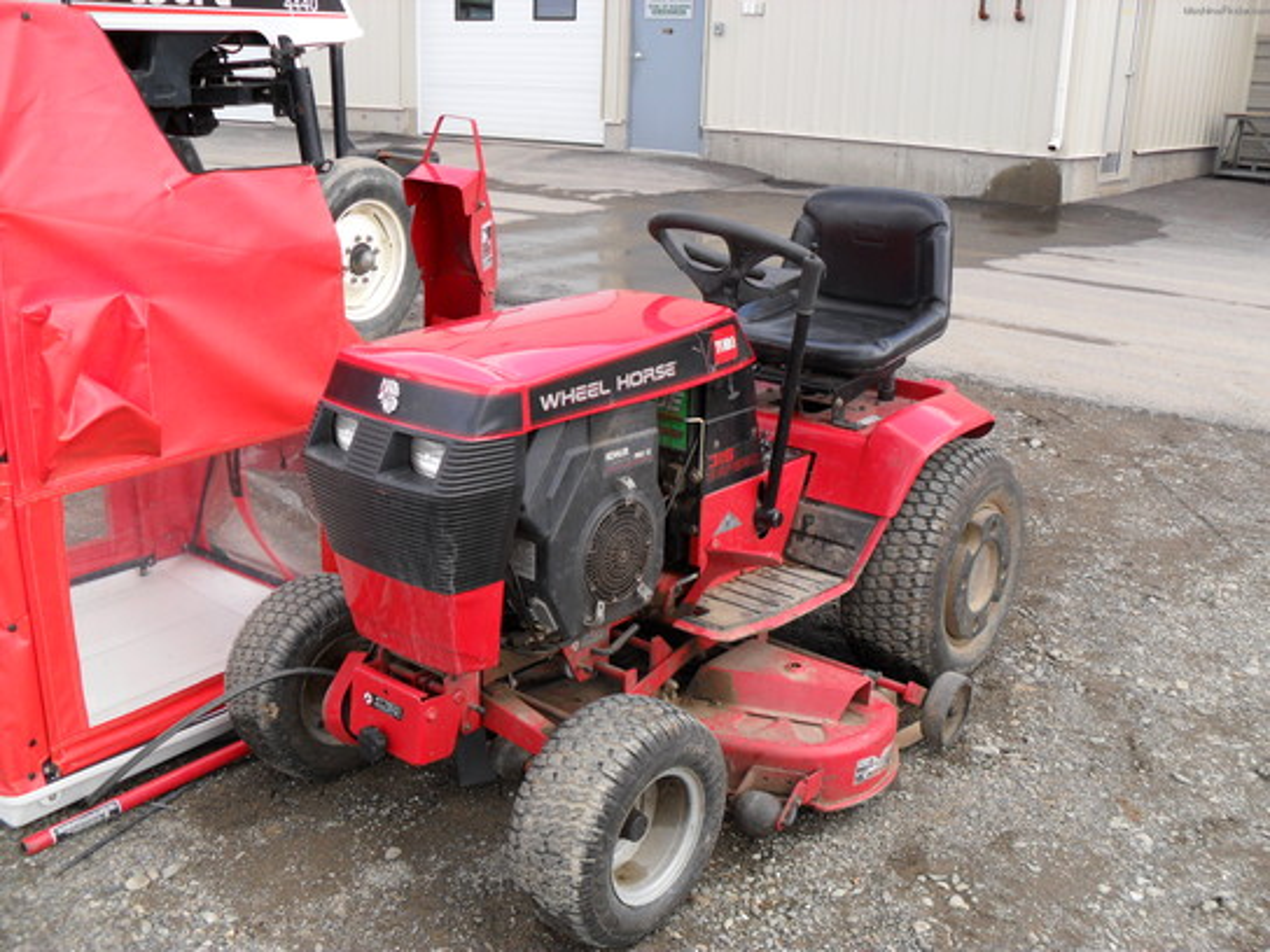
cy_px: 476
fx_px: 1284
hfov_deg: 52.6
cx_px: 635
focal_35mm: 35
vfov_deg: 40.7
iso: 80
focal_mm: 6.3
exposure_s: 1/350
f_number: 3
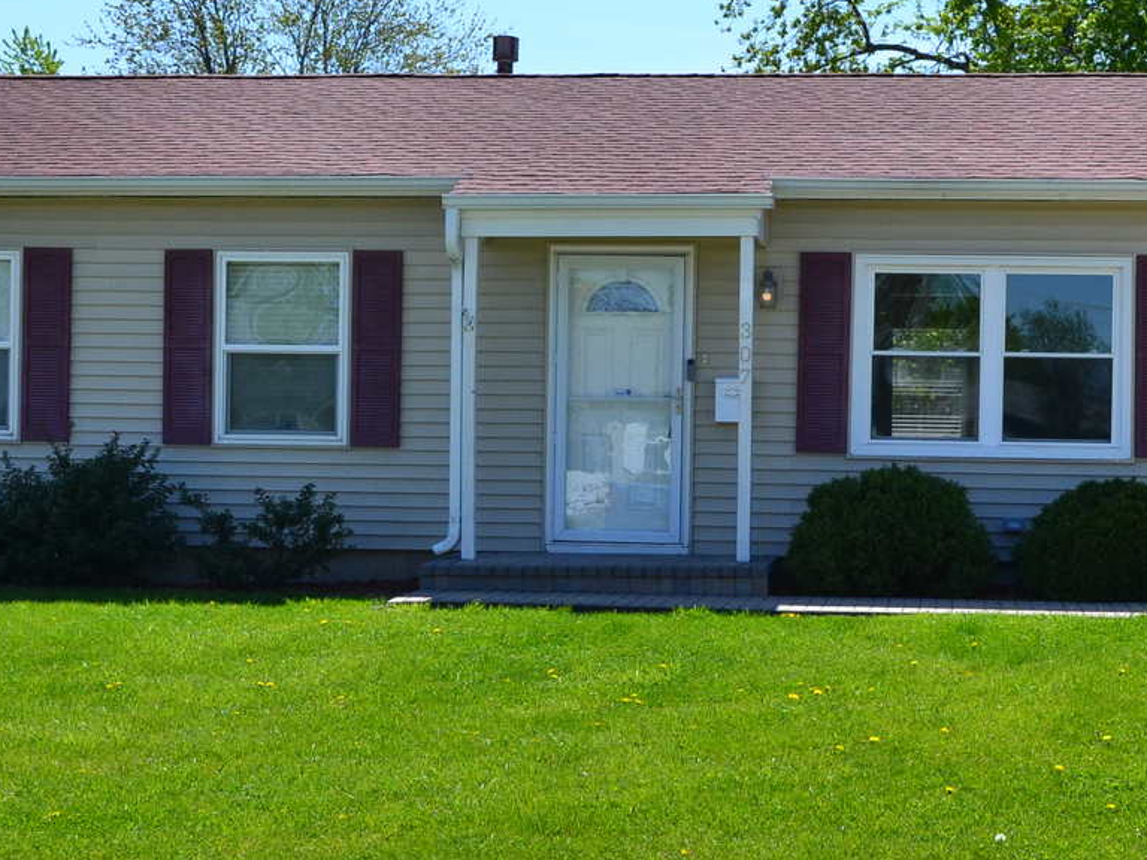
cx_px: 715
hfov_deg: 26.6
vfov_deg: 20.2
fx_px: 2419
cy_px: 497
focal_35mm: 73
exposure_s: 1/400
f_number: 11
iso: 400
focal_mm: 24
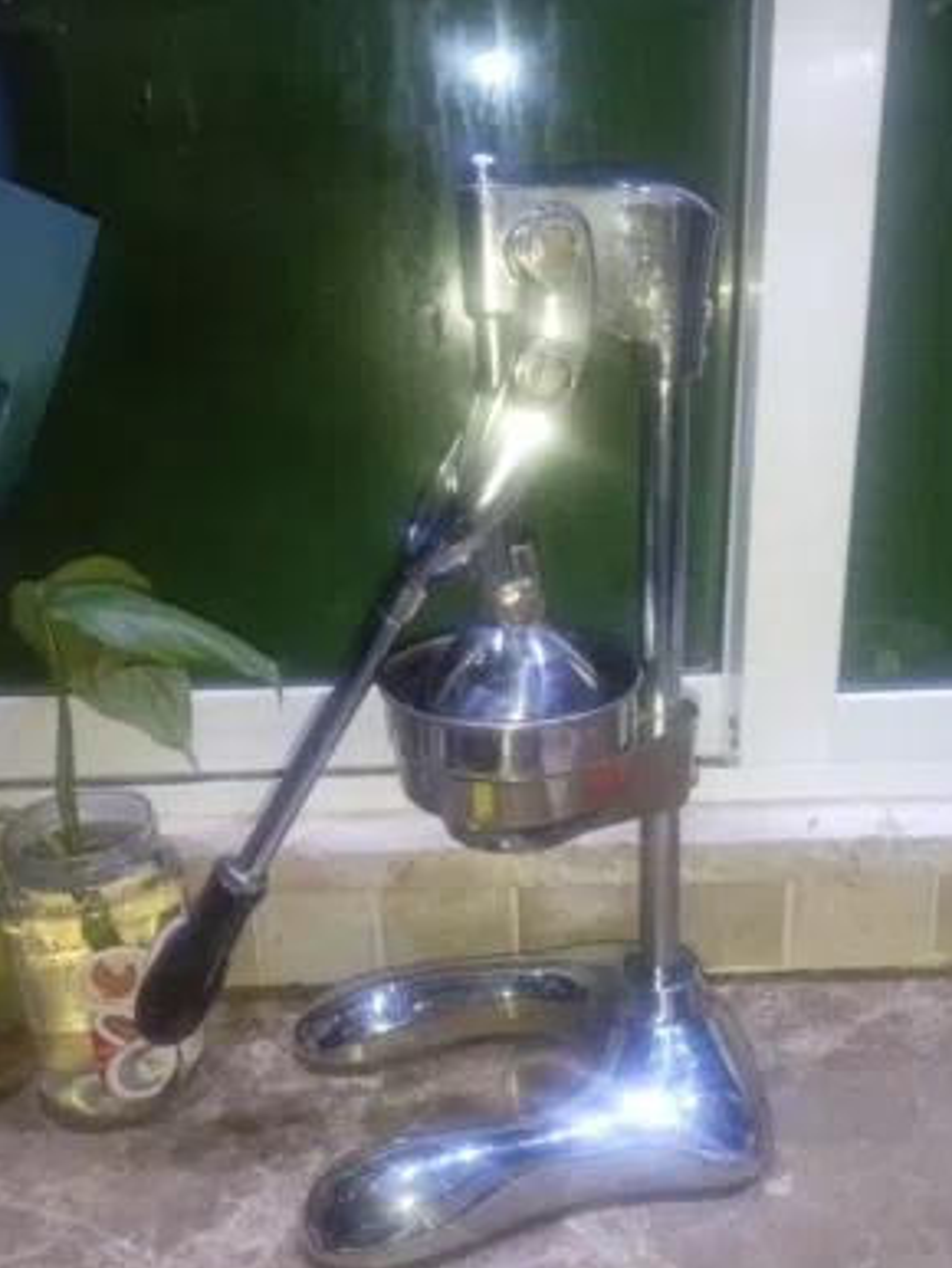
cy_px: 652
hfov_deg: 49.8
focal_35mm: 28
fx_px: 1026
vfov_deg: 63.4
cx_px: 486
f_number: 1.8
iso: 1888
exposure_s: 1/16.7
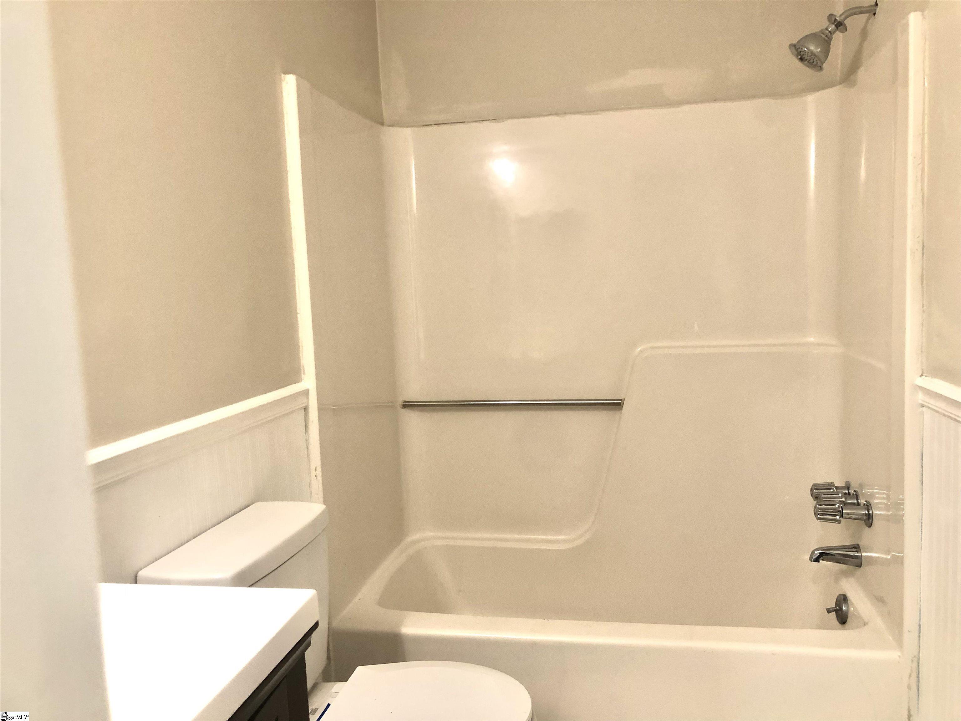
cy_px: 360
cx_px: 480
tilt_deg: -6.6
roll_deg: +3.5
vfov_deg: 49.7
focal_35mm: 28
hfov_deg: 63.4
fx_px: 777
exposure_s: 1/17
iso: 40
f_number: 1.8
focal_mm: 4
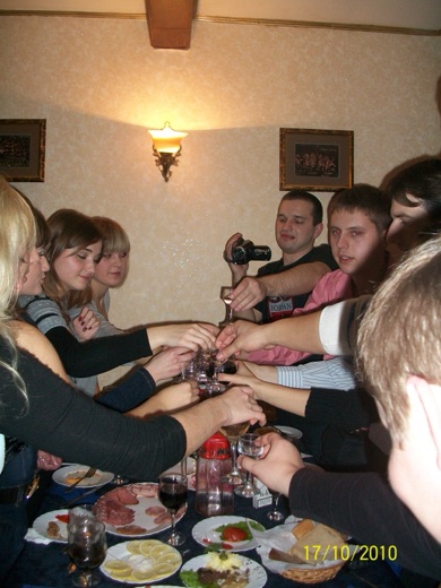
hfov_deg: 41.8
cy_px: 294
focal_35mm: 34
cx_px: 220
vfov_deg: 54.0
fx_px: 578
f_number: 2.8
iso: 120
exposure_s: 1/60
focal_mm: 5.7
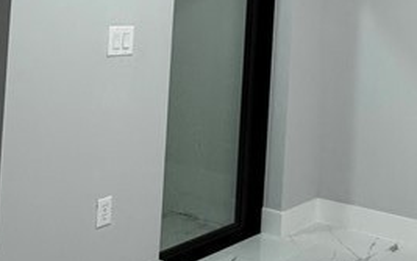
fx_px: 648
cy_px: -19
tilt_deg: +1.8
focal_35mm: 57
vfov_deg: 21.7
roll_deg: -2.6
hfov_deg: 33.1
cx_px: 405
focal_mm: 2.22
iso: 250
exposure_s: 1/120
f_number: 2.2
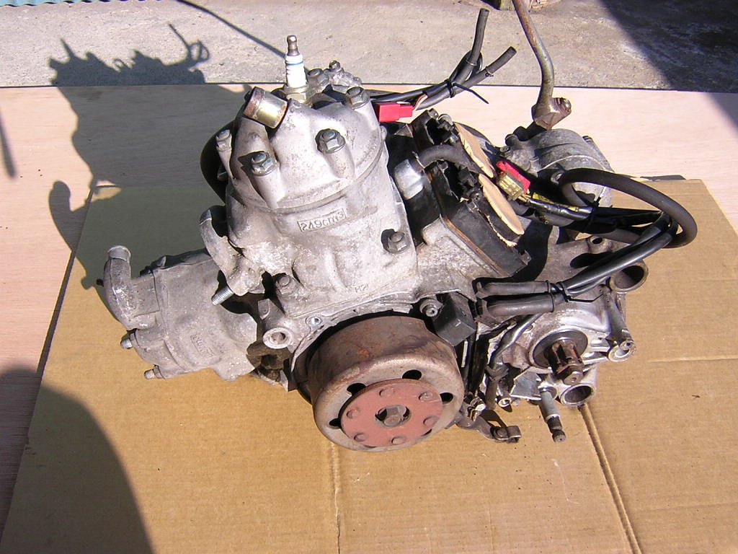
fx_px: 768
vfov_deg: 39.7
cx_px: 369
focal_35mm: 36
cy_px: 277
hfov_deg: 51.4
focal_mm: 4.7
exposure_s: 1/174
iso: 100
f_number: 5.2
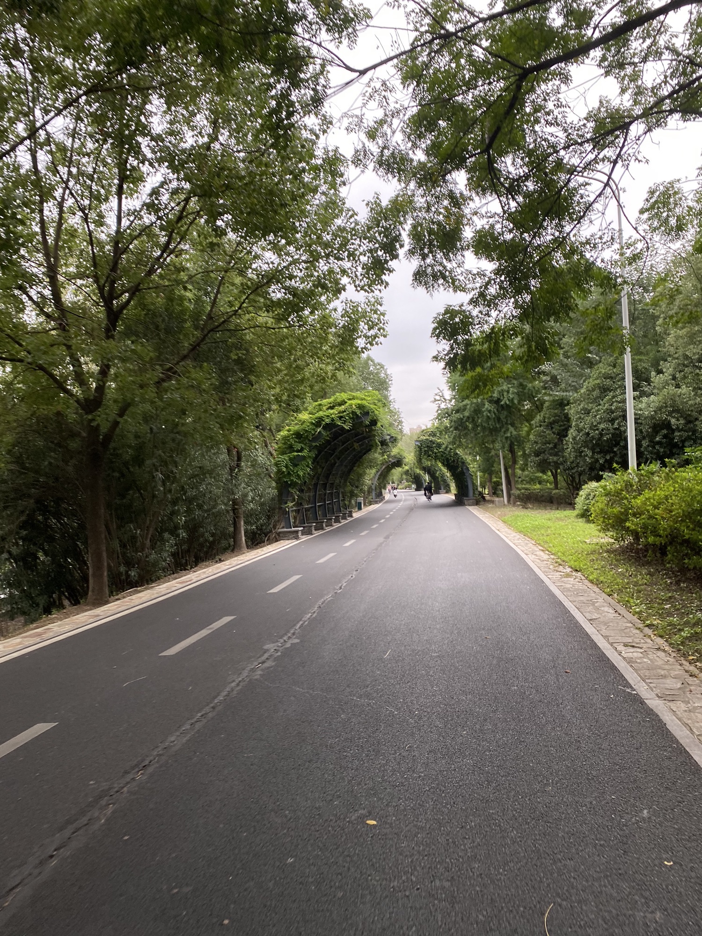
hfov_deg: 53.1
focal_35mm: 26
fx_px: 703
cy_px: 468
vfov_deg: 67.3
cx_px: 351
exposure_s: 1/122
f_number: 1.8
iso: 64
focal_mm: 4.25
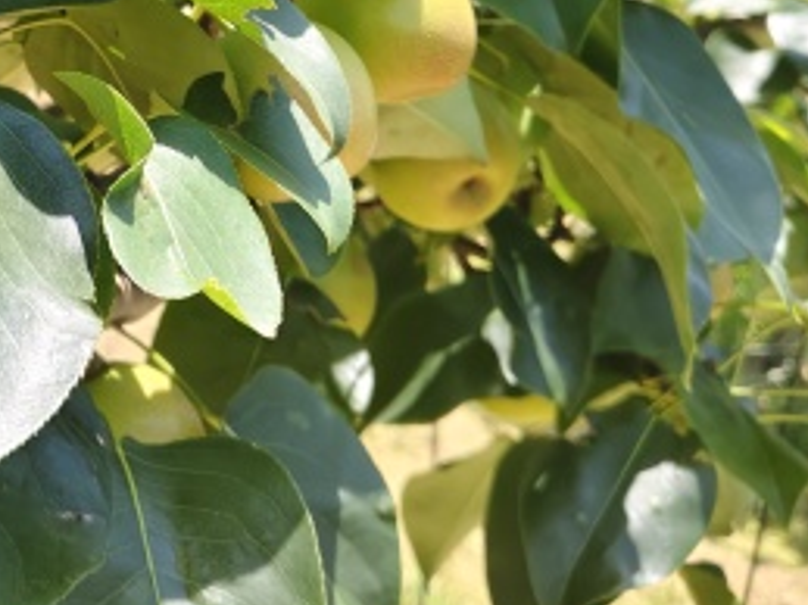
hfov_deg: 25.4
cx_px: -81
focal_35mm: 71
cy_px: -215
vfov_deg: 18.9
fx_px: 1657
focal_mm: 5.56
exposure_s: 1/898
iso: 50
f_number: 1.88
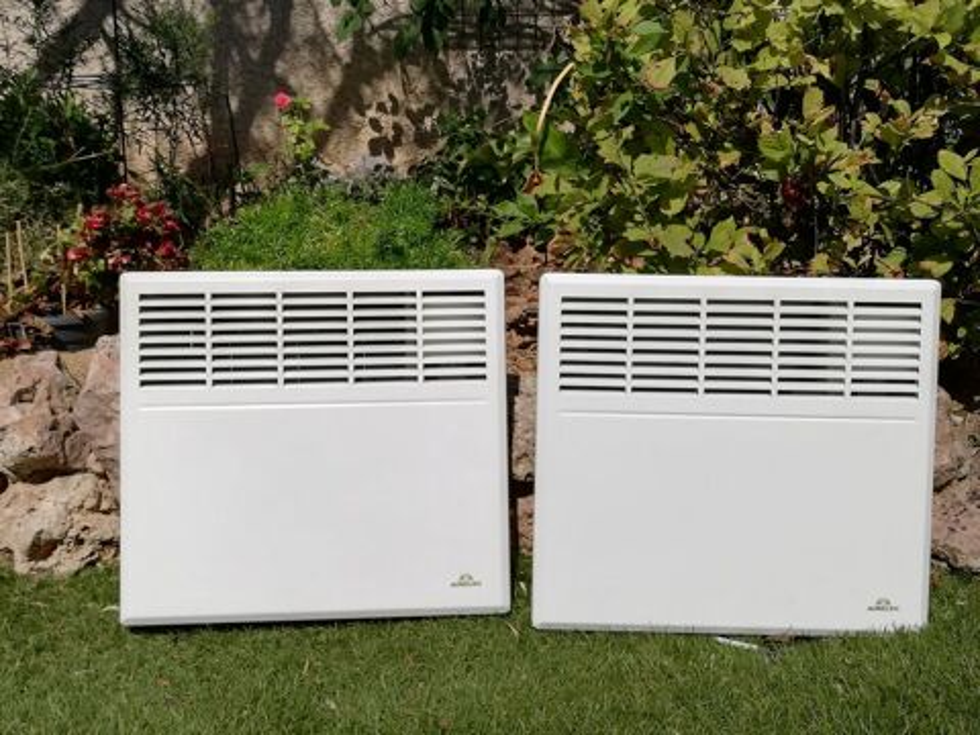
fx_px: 1076
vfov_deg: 37.7
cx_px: 490
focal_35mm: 38
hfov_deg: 49.0
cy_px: 368
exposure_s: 1/2519
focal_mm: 3.81
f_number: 2.2
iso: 50
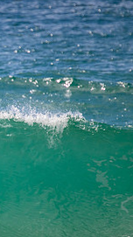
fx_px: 11291
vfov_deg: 1.2
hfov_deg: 0.7
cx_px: -114
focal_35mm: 1797
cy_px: 150
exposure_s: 1/2000
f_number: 11
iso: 1000
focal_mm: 800
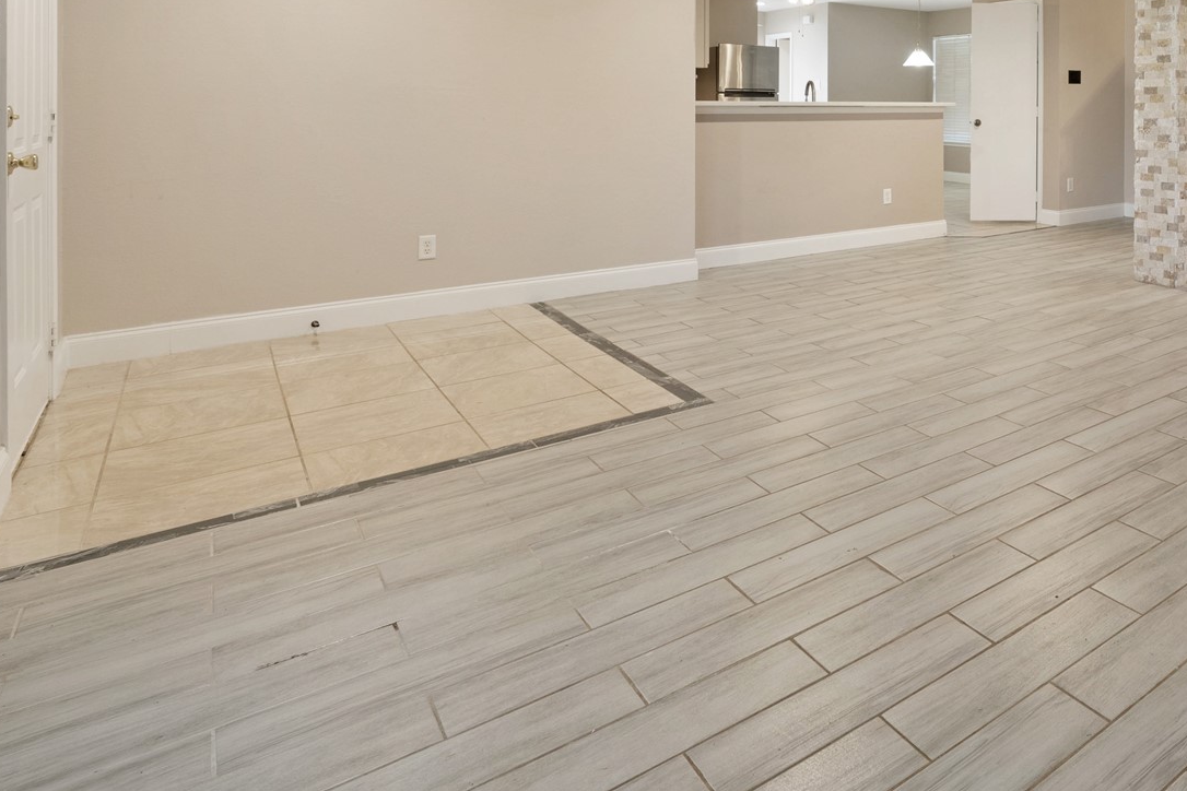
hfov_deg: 65.8
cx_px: 979
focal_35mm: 24
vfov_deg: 49.8
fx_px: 791
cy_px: 150
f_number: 9
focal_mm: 12
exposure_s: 1/6
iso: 500
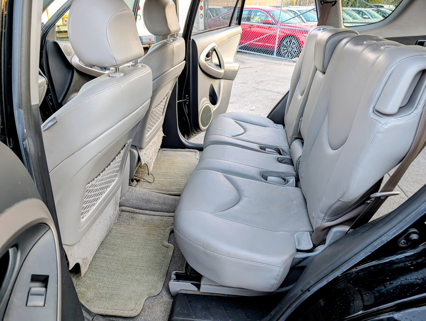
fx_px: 296
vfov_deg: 56.9
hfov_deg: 71.5
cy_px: 160
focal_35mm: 24
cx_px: 213
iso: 301
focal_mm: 6.9
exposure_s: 1/46.9
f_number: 1.68
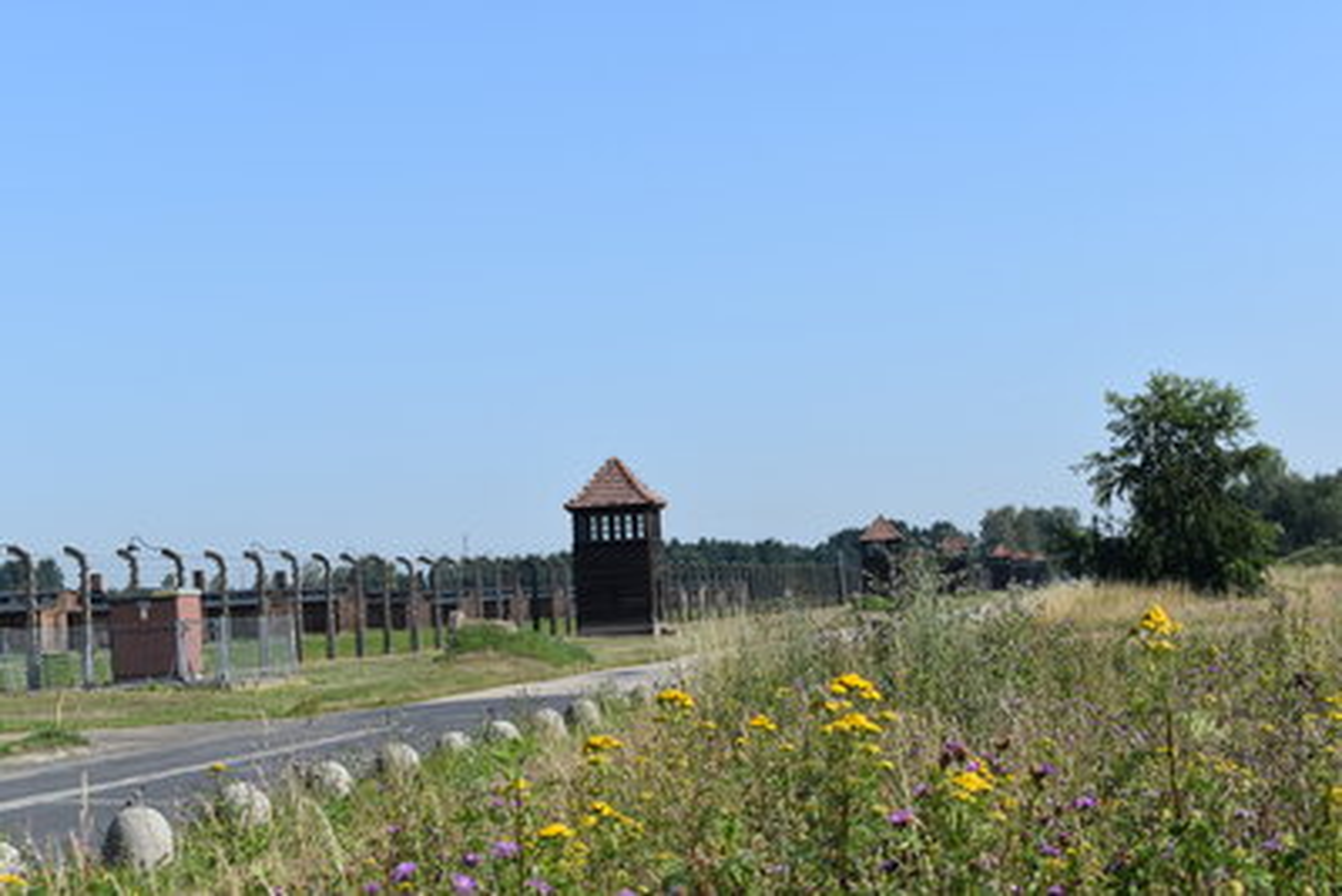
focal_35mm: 82
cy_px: 448
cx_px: 671
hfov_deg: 24.6
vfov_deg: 16.6
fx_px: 3076
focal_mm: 55
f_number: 8
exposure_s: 1/250
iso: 100
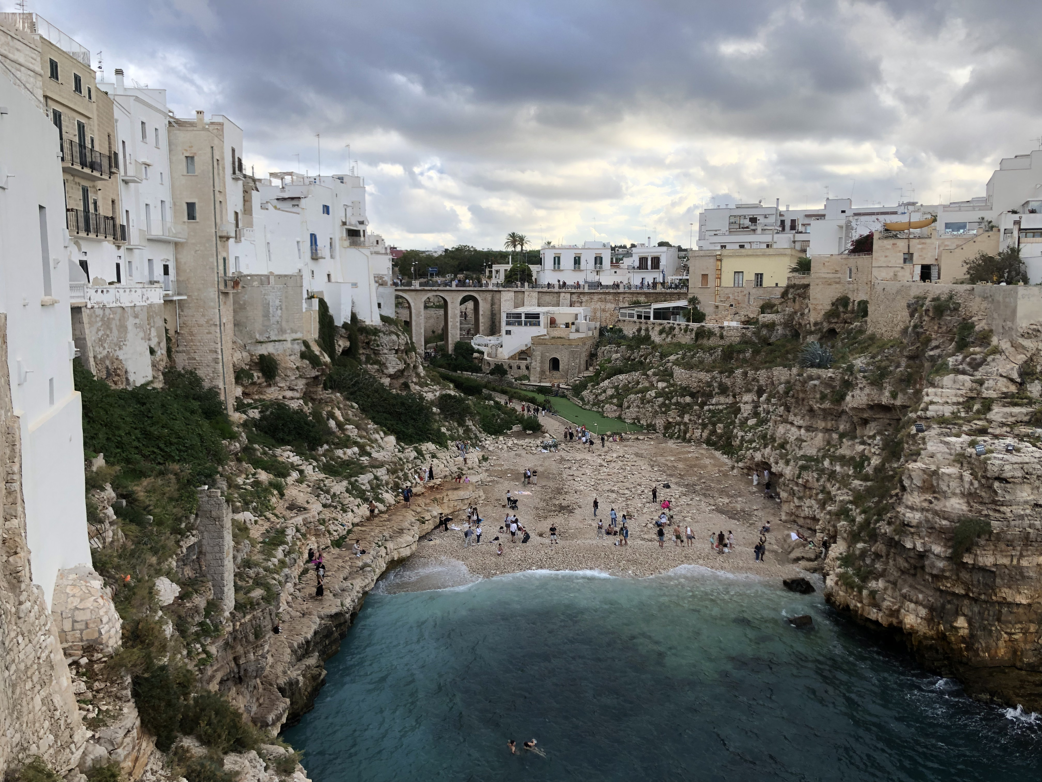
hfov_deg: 63.4
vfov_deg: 49.7
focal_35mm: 28
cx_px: 521
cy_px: 391
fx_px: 843
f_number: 1.8
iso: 20
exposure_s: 1/534
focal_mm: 4
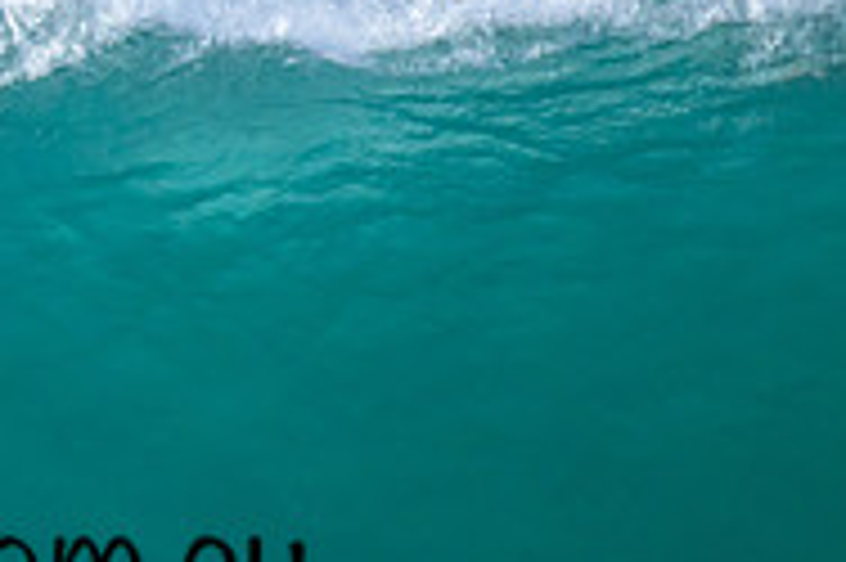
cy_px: 519
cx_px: -171
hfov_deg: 0.8
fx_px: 58016
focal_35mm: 2471
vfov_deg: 0.6
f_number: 11
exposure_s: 1/2500
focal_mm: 800
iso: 8000
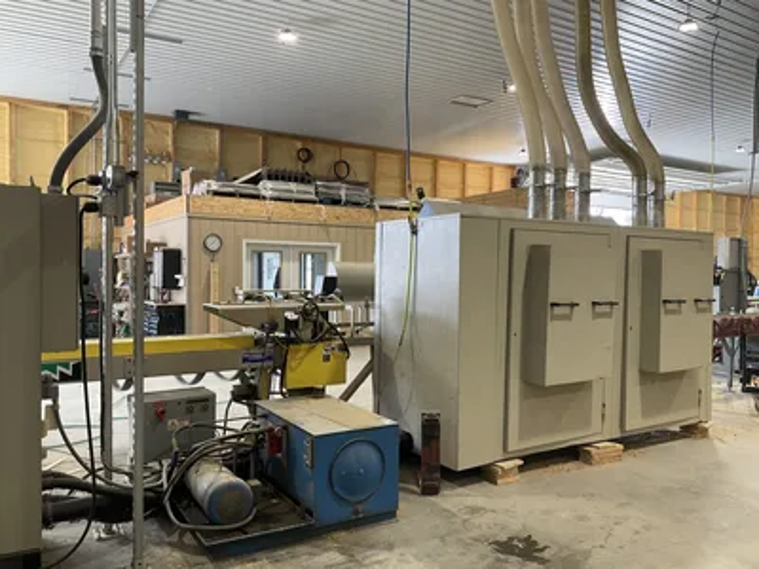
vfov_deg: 48.2
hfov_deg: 61.7
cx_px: 380
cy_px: 284
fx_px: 636
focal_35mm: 29
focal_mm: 3
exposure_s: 1/122
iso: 50
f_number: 1.8
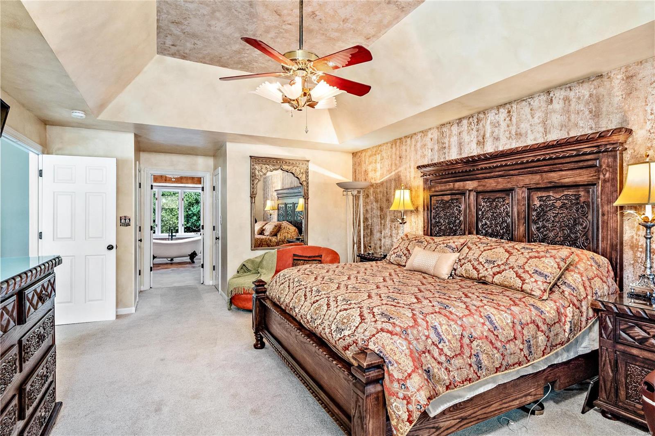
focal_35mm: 18
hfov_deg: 90.0
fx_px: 327
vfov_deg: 67.4
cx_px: 328
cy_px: 218
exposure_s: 1/10
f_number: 7.1
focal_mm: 9
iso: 400
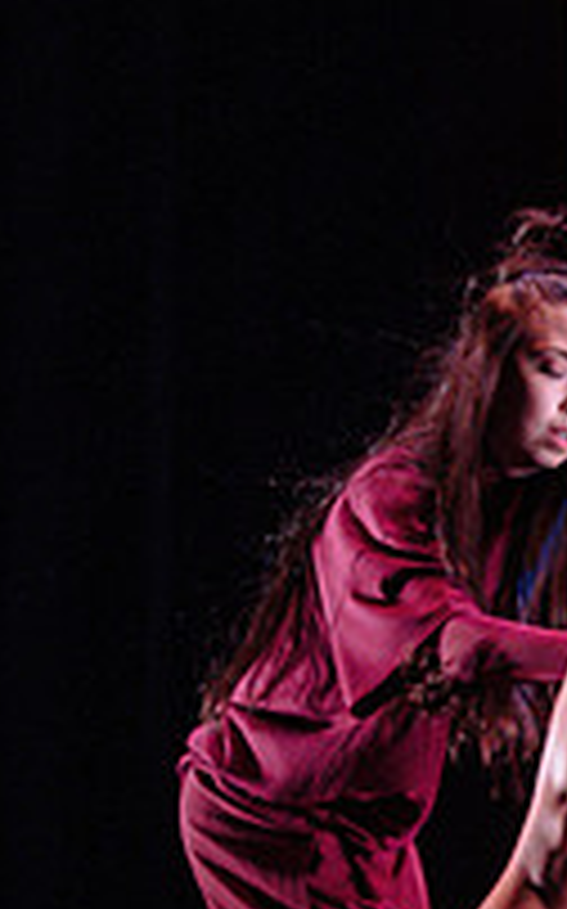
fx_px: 2501
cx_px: 977
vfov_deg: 19.7
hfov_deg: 12.0
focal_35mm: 101
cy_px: 995
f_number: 2.8
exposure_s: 1/250
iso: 2500
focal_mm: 29
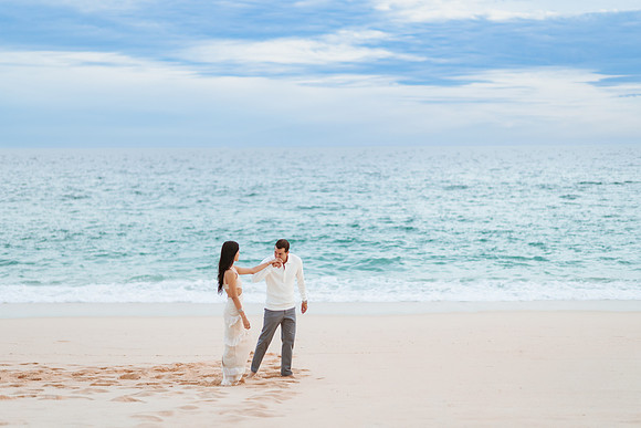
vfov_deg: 23.4
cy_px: 214
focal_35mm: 58
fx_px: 1033
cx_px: 320
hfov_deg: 34.5
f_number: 1.4
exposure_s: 1/6400
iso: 250
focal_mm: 58
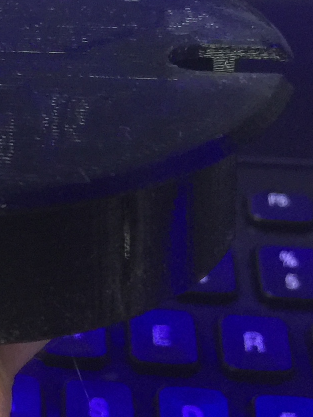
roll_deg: +7.8
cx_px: -331
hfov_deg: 11.6
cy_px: 46
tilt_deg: -43.7
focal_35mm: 113
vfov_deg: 17.2
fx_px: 1363
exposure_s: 1/15
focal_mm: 4.15
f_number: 2.2
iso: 100
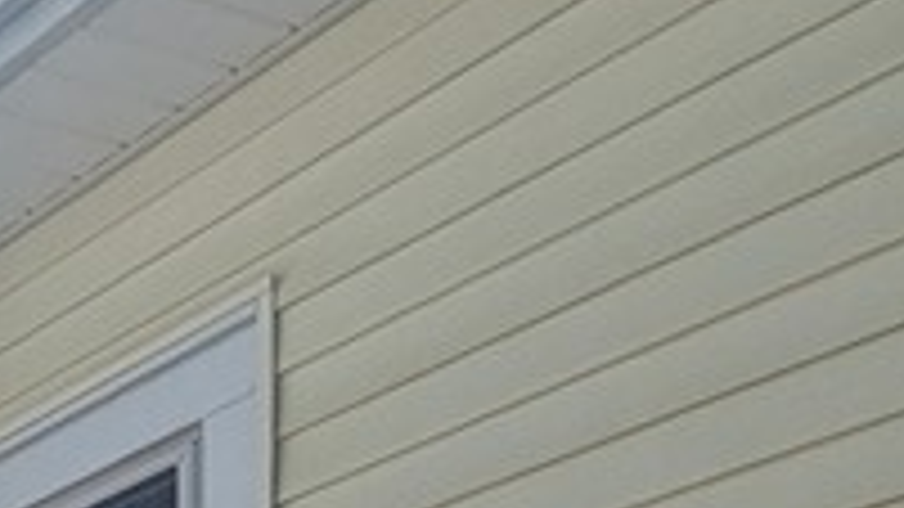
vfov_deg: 12.3
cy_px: 1304
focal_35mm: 72
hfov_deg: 18.3
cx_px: -947
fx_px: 1726
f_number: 2.2
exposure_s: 1/2994
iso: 44
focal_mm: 1.95
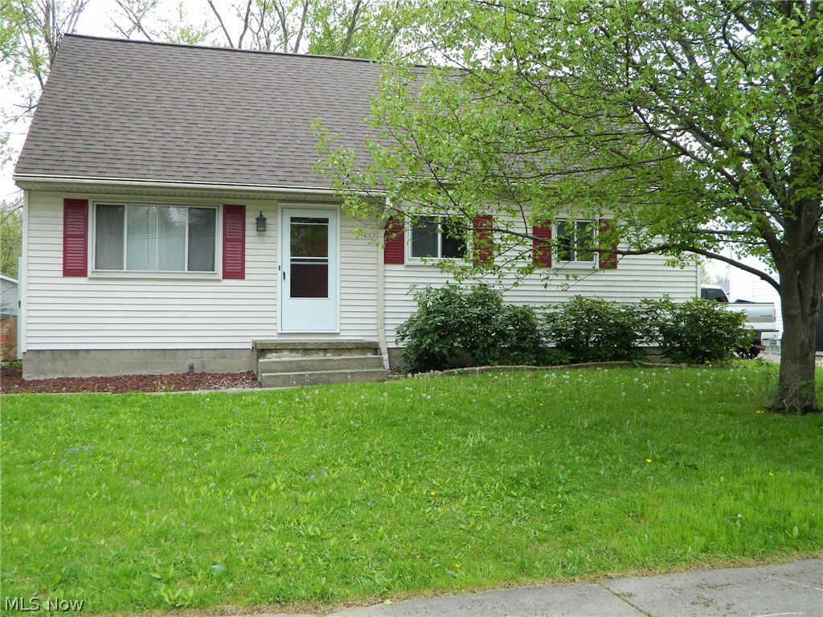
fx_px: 832
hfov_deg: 52.6
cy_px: 308
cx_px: 412
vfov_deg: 40.7
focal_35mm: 35
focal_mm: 6.2
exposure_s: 1/125
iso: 80
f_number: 3.3
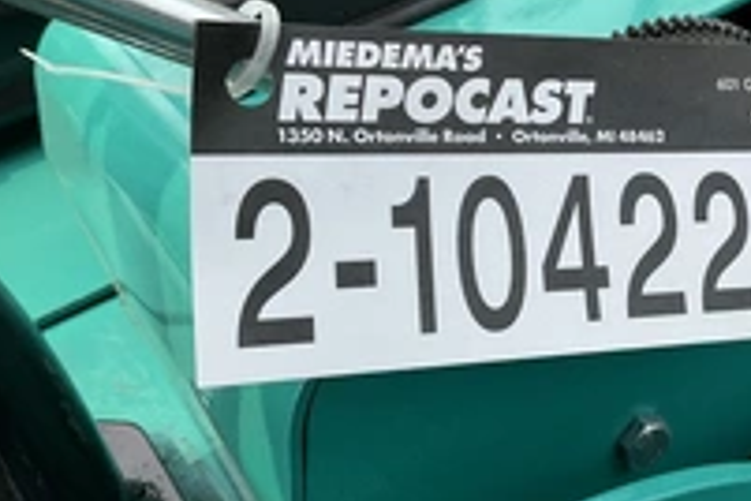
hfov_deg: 32.1
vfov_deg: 22.6
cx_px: 643
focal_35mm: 60
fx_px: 1252
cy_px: 198
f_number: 1.8
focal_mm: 3
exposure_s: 1/962
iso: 25
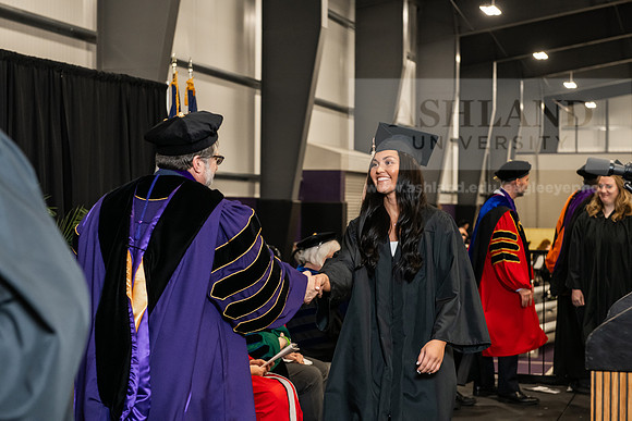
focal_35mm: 70
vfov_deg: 19.5
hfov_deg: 28.8
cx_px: 316
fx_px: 1229
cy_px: 210
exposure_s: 1/200
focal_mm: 70
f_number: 5
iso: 2500
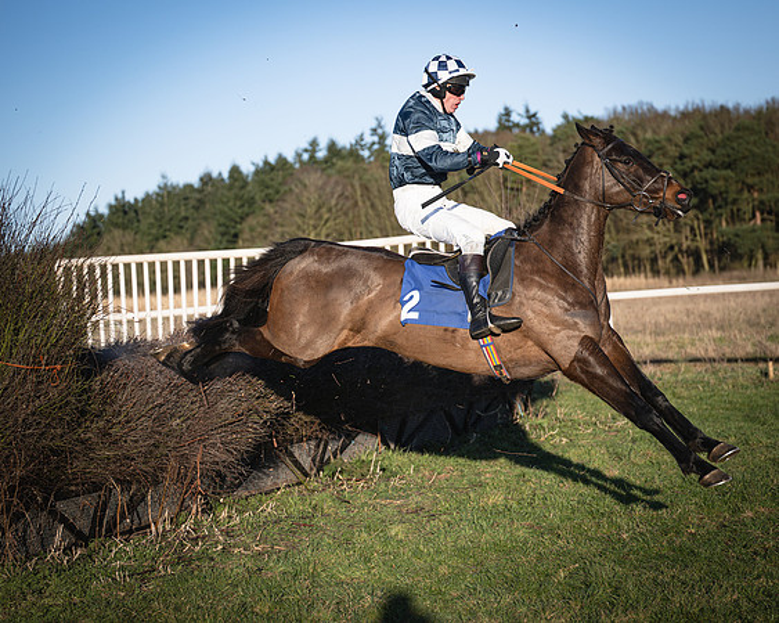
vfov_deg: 17.8
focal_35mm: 86
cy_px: 314
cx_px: 376
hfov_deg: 22.1
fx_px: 1992
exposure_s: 1/2000
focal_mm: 70
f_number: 2.8
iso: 100
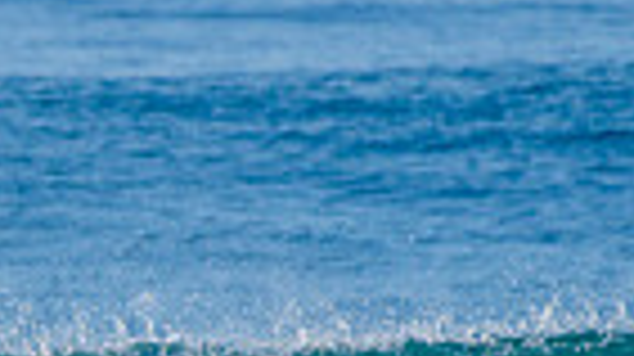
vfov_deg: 0.6
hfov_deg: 1.0
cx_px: -499
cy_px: 588
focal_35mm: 2157
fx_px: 36227
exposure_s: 1/2000
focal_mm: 500
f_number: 5.6
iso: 320
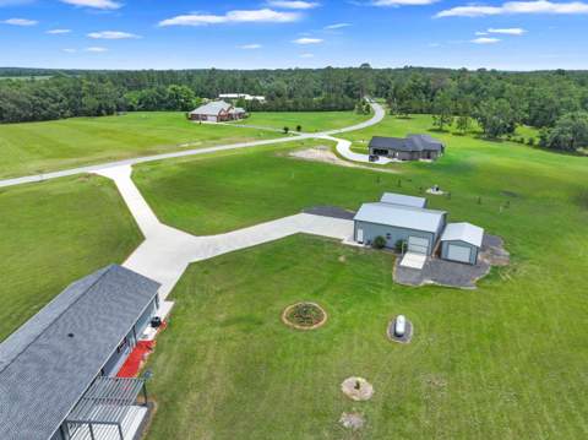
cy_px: 220
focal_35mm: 24
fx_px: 407
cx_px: 294
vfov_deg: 56.7
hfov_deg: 71.7
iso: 100
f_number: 2.8
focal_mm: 12.29
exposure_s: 1/3200
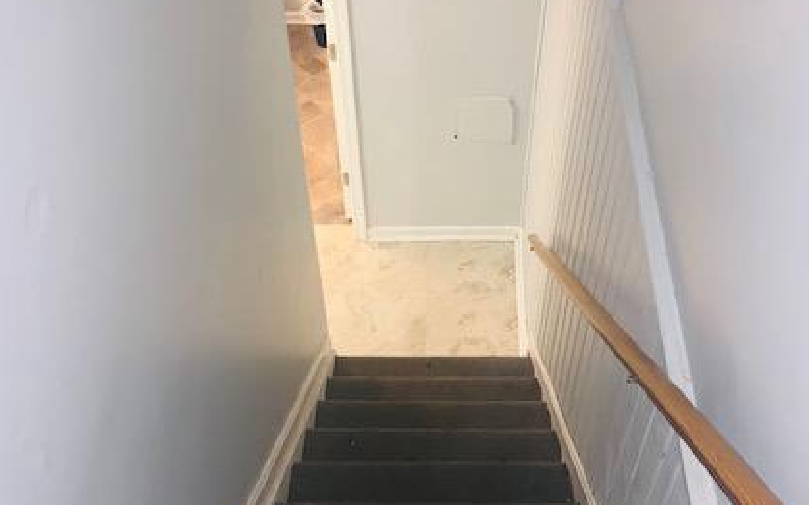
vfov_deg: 30.4
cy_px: 314
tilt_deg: -51.4
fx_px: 926
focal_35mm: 42
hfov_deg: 47.2
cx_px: 426
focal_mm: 4.25
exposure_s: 1/13
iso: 80
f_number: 1.8
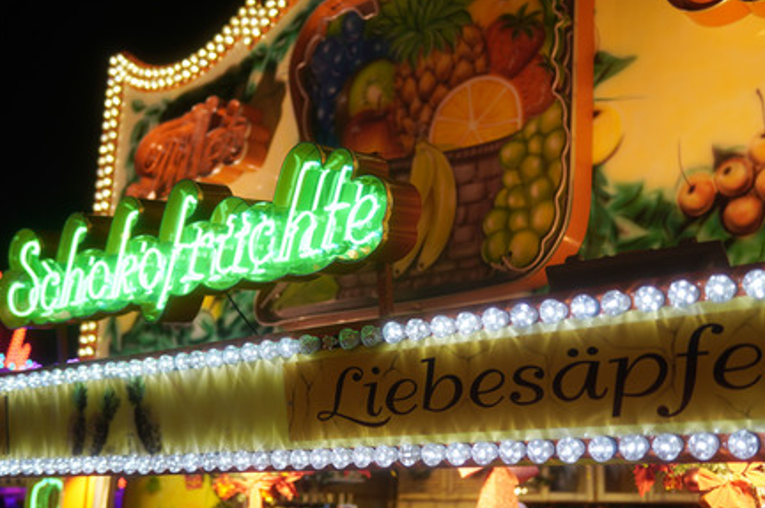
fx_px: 998
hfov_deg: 42.0
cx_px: 375
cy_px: 253
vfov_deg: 28.6
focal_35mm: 47
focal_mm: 30
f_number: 1.4
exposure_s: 1/250
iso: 100
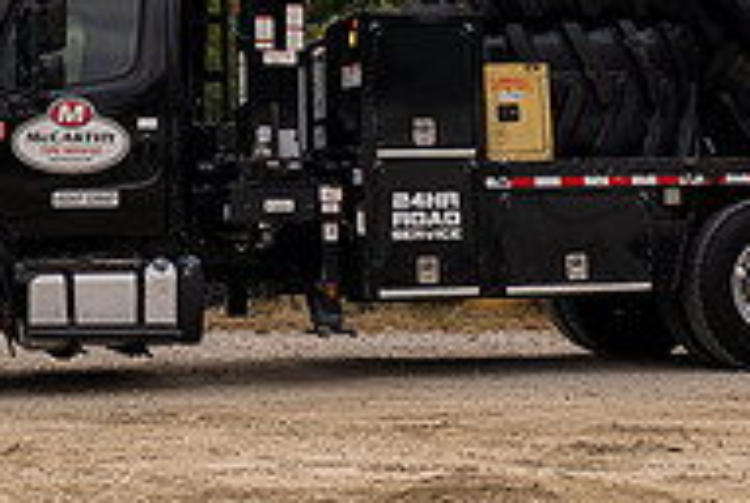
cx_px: 302
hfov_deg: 23.1
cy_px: -37
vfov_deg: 15.2
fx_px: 1836
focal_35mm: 88
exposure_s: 1/125
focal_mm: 29
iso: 100
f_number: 5.6
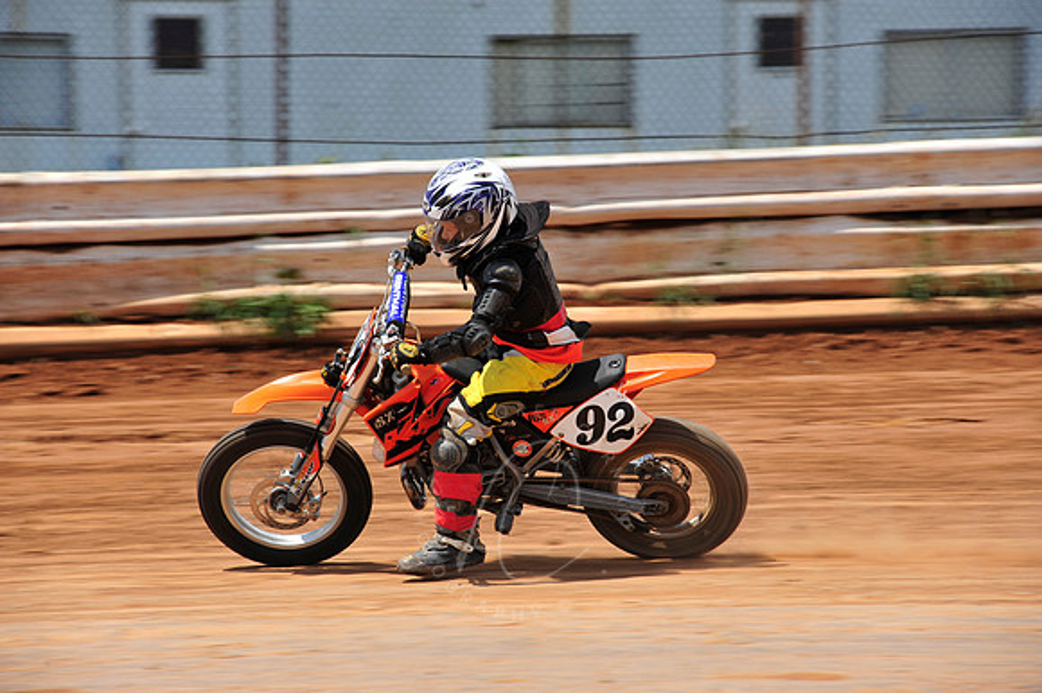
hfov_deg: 10.3
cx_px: 521
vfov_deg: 6.9
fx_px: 5785
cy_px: 346
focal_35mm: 200
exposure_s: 1/400
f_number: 10
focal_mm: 200
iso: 200
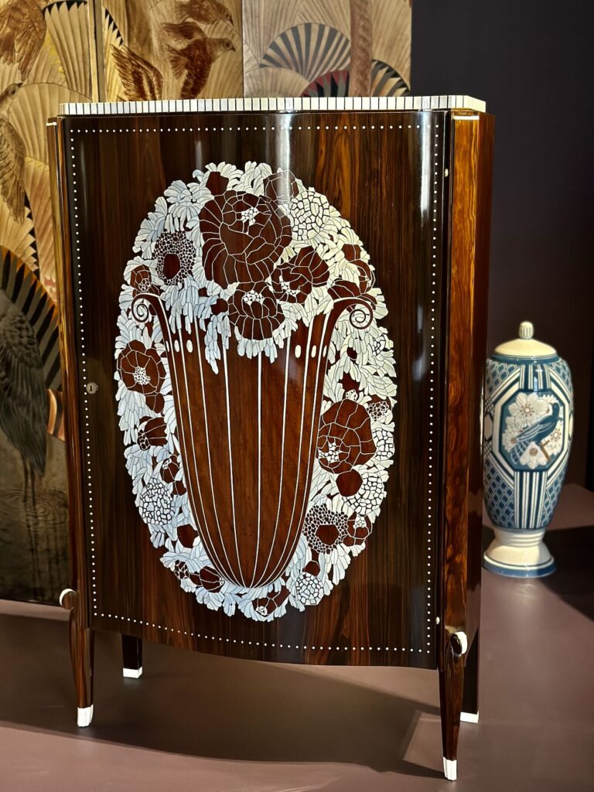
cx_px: 297
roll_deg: -0.1
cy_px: 396
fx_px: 1098
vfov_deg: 39.7
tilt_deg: -11.1
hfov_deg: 30.3
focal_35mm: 48
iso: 640
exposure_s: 1/36
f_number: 1.78
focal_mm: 6.86
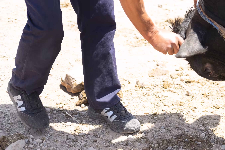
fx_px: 600
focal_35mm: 96
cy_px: 67
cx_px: 198
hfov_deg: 20.8
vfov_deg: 14.2
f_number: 2
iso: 200
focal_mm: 35
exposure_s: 1/2400
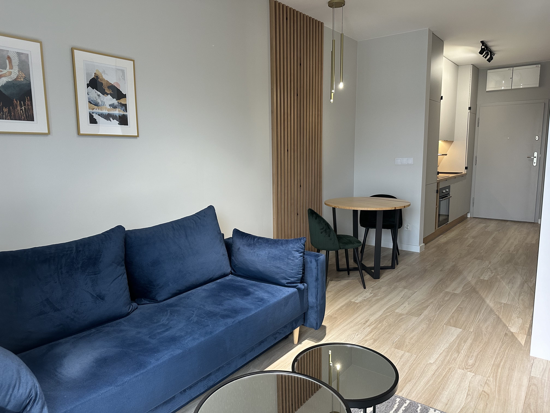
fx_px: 381
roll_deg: +0.5
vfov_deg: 56.8
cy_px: 206
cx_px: 275
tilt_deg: -7.7
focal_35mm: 24
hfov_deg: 71.6
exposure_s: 1/91
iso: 200
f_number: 1.78
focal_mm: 6.86
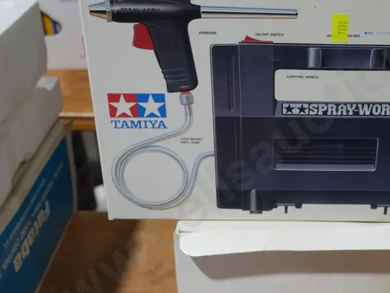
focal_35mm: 58
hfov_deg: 32.5
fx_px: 654
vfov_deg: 25.3
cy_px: 134
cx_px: 296
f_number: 4
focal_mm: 17
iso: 200
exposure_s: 1/60
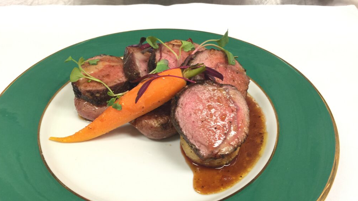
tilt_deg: -43.2
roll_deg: -0.1
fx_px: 304
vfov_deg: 36.4
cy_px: 129
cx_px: 177
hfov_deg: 61.0
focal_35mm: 32
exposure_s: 1/15
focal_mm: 4.15
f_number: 2.2
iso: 32
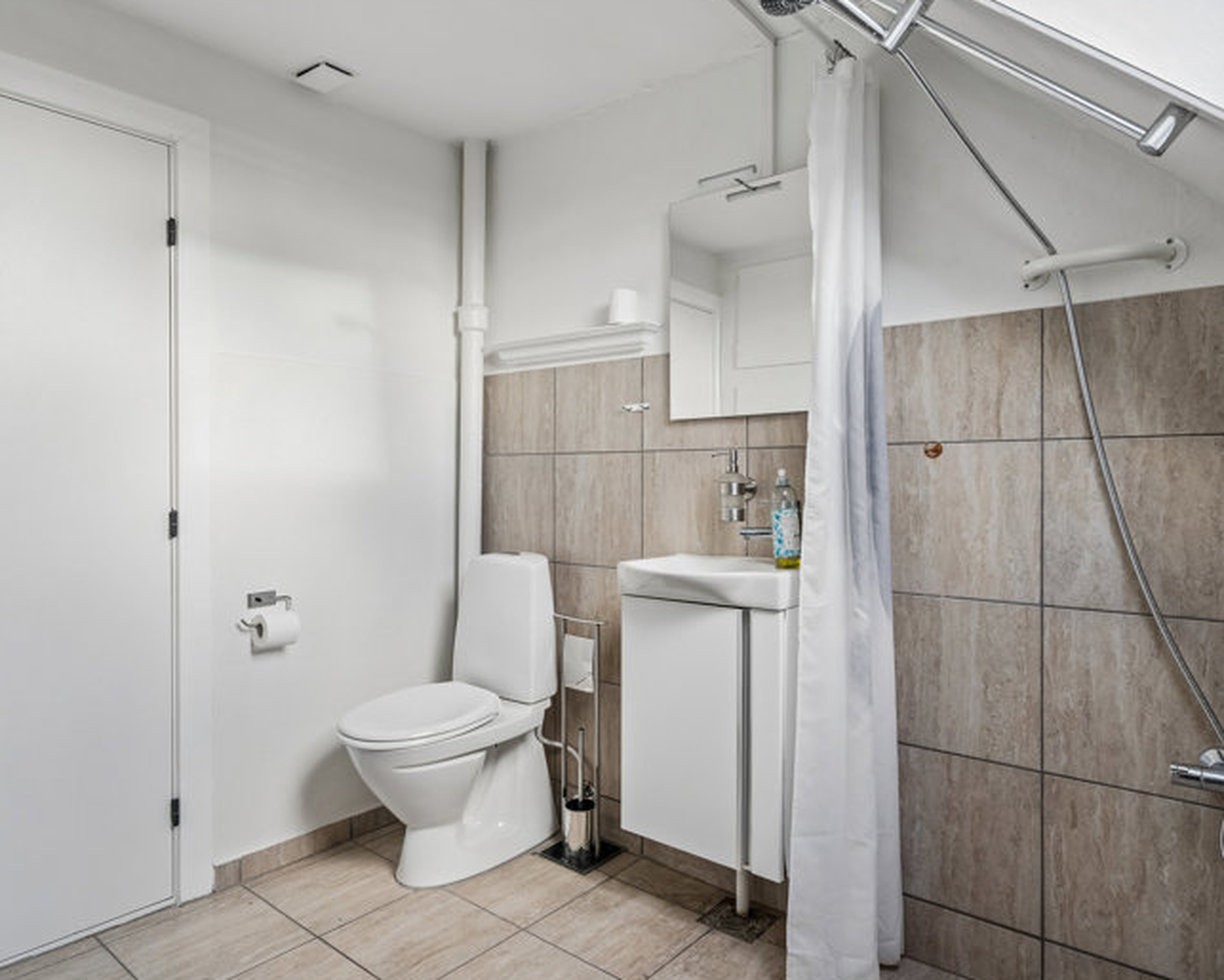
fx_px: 761
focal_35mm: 21
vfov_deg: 65.6
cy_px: 494
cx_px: 605
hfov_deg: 77.6
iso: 400
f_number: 6.3
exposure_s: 1/15
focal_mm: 18
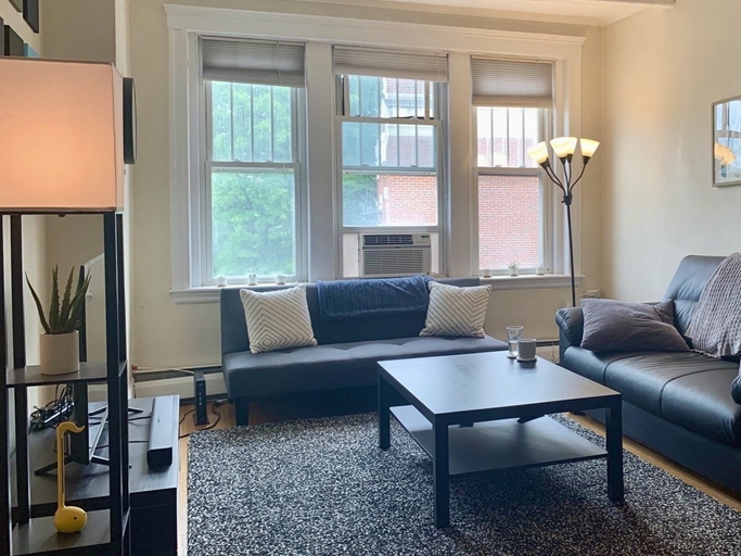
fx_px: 835
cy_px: 242
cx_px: 536
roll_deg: -0.1
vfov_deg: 36.8
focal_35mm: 39
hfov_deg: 46.5
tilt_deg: -1.4
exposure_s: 1/120
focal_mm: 4.25
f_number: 1.8
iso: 64
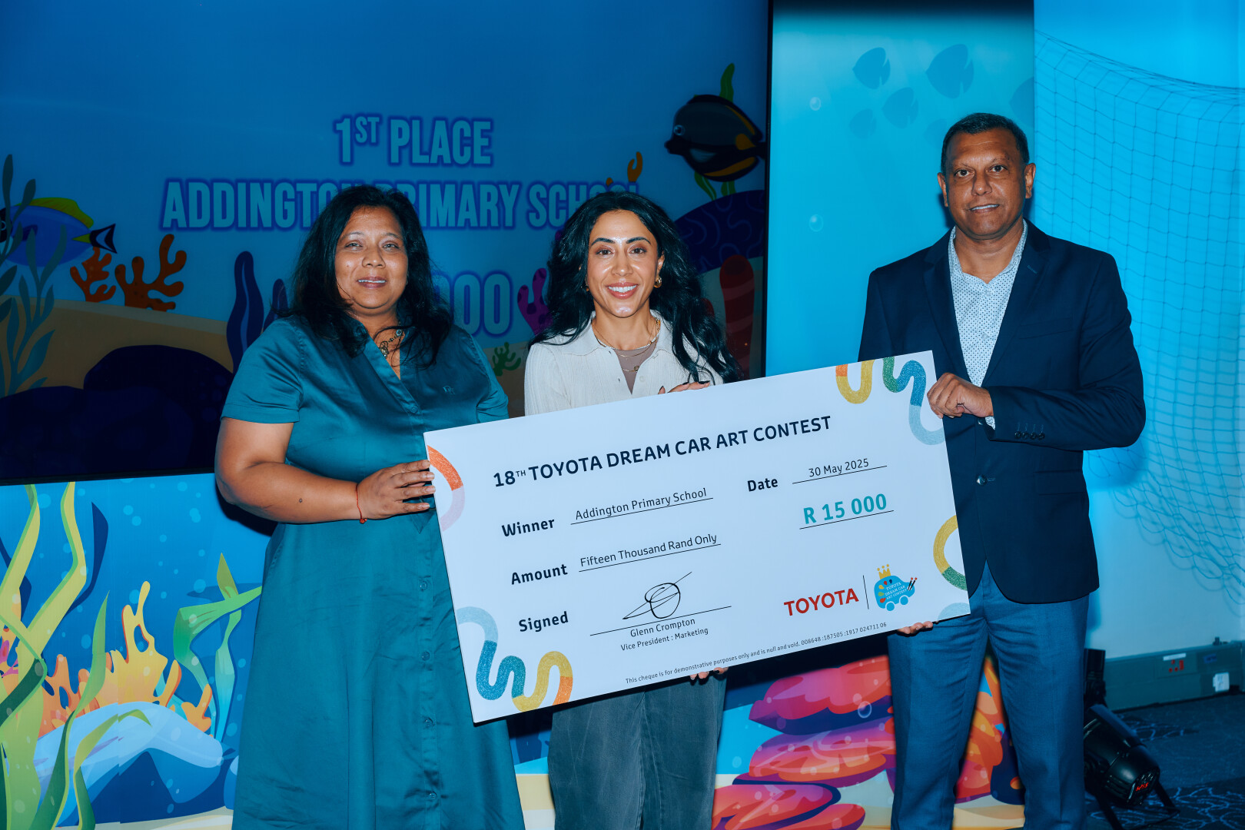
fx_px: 2058
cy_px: 415
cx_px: 622
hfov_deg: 33.7
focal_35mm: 60
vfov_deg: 22.8
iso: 640
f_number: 5.6
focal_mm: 59.5
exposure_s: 1/250
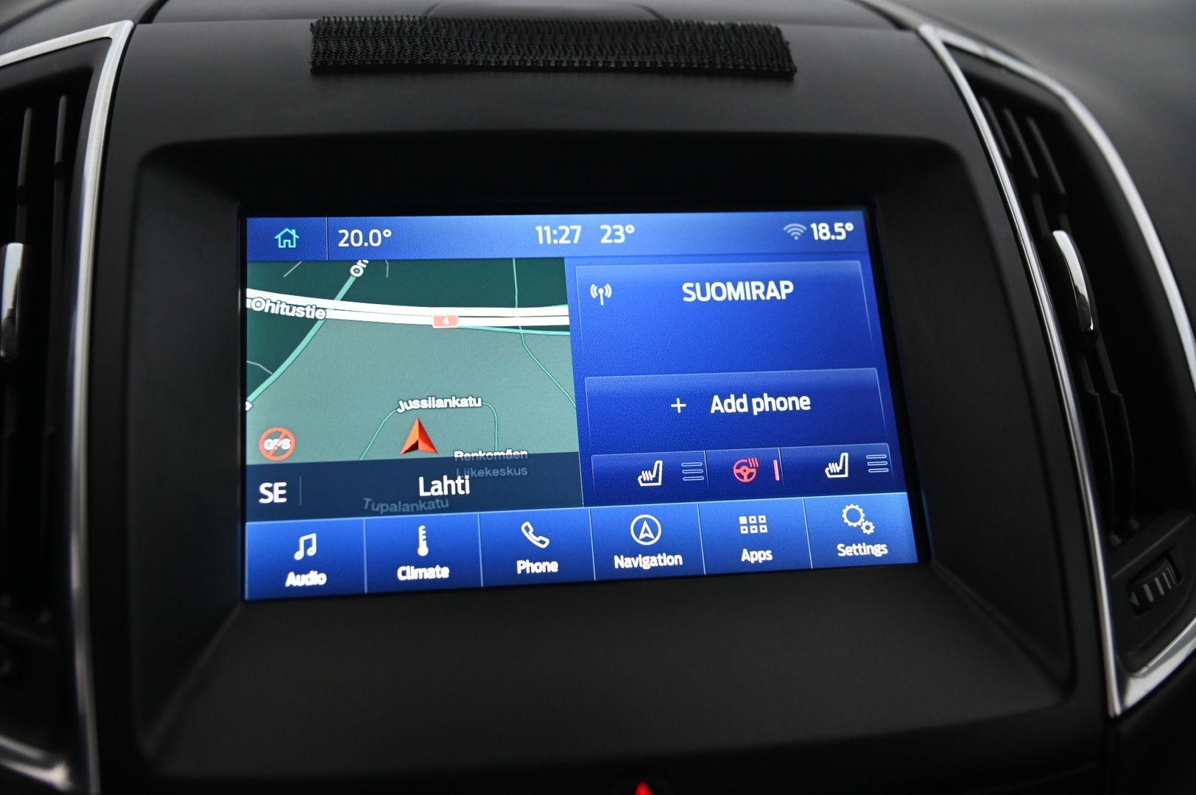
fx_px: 1461
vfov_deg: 30.5
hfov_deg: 44.5
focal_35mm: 44
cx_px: 598
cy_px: 398
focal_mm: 44
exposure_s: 1/60
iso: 2000
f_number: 4
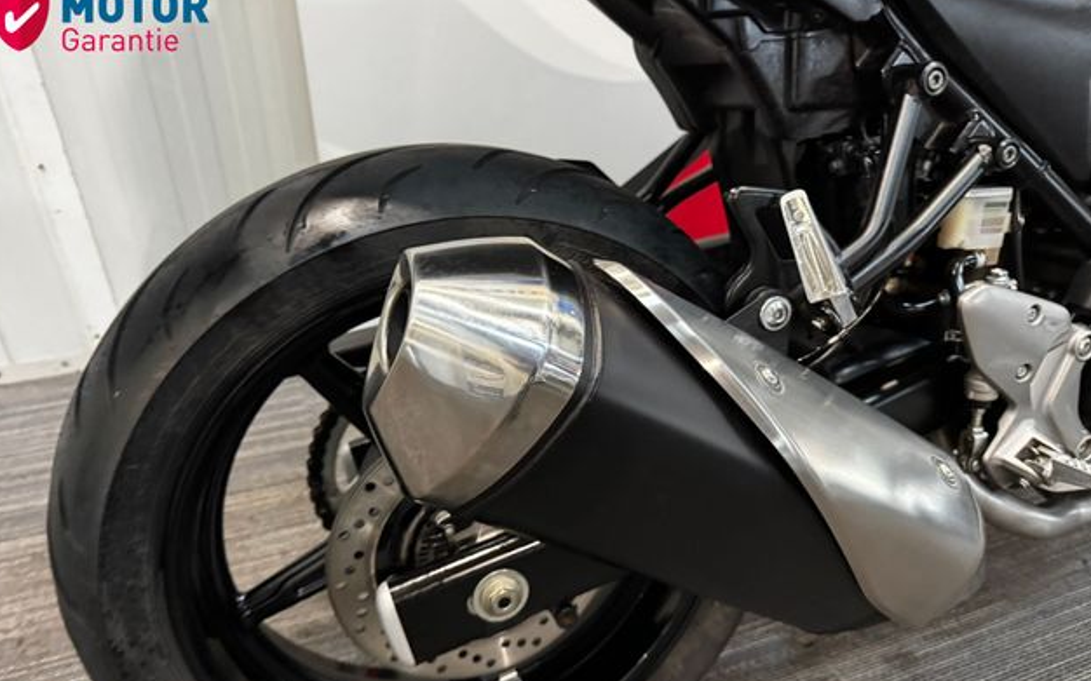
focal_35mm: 26
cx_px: 546
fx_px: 773
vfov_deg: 47.4
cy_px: 401
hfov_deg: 70.4
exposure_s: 1/50
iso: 800
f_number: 1.78
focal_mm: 6.76
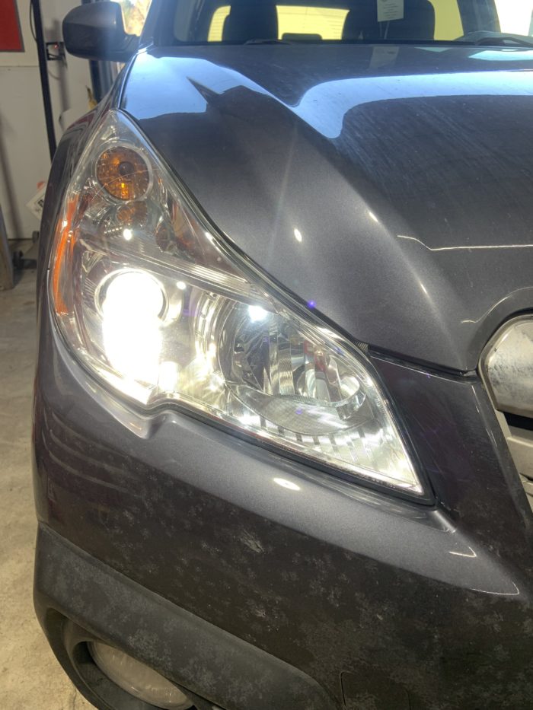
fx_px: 534
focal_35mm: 26
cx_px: 266
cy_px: 355
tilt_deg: -26.5
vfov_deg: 67.3
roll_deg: +0.1
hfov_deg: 53.1
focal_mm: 4.25
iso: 50
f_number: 1.8
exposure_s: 1/120
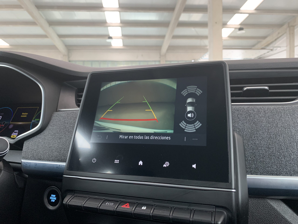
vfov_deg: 53.1
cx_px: 149
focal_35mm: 26
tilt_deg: -2.0
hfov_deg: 67.3
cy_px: 112
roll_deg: +0.1
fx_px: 224
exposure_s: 1/57
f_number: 1.8
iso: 125
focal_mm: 4.25
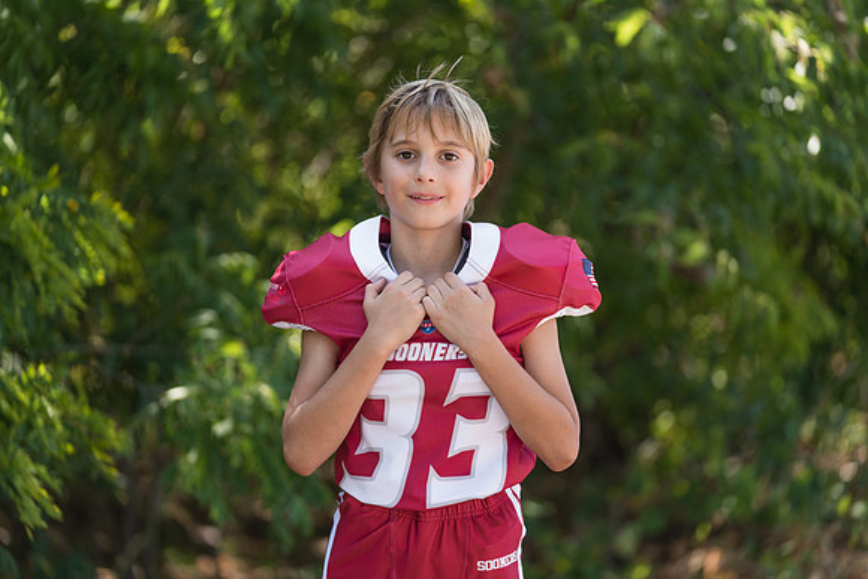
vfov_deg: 10.4
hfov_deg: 15.5
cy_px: 290
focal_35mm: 132
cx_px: 434
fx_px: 3183
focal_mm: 132
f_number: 2.8
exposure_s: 1/320
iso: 80
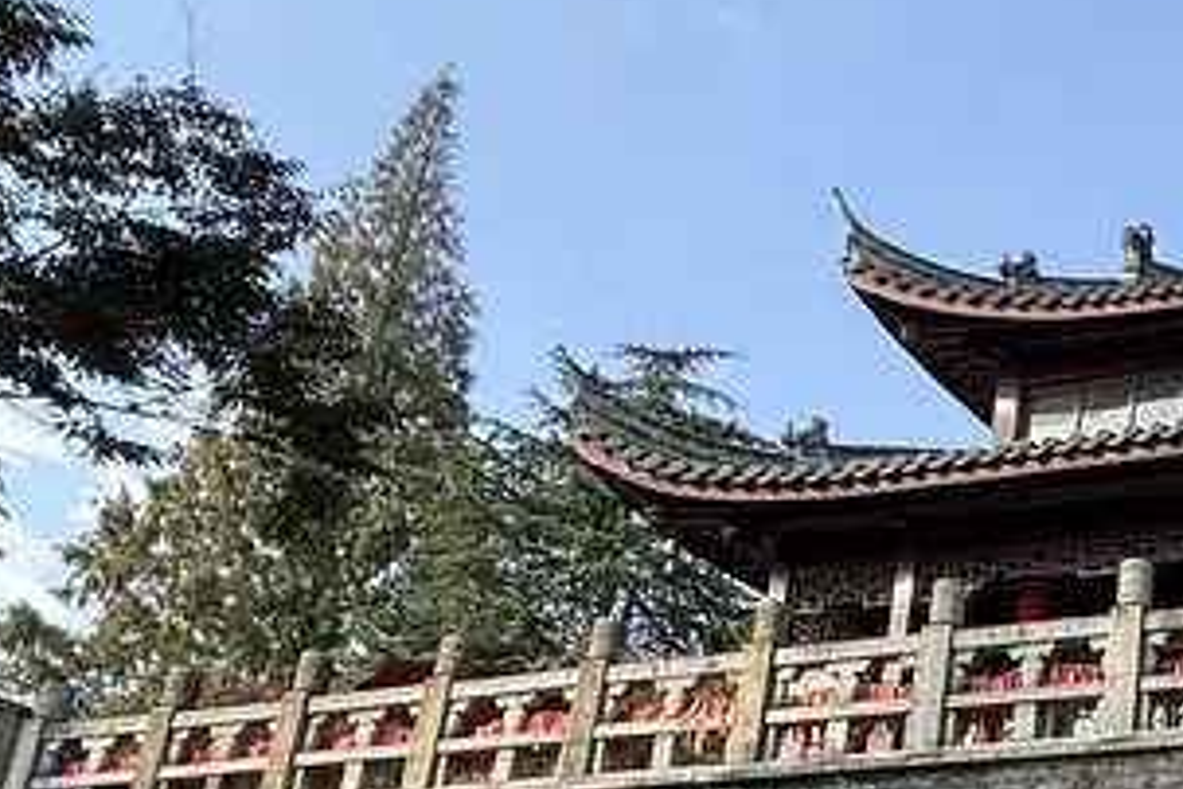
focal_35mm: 48
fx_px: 1577
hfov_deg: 32.9
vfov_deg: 26.2
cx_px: 1452
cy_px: 840
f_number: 2.2
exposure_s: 1/439
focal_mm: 2.22
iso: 50
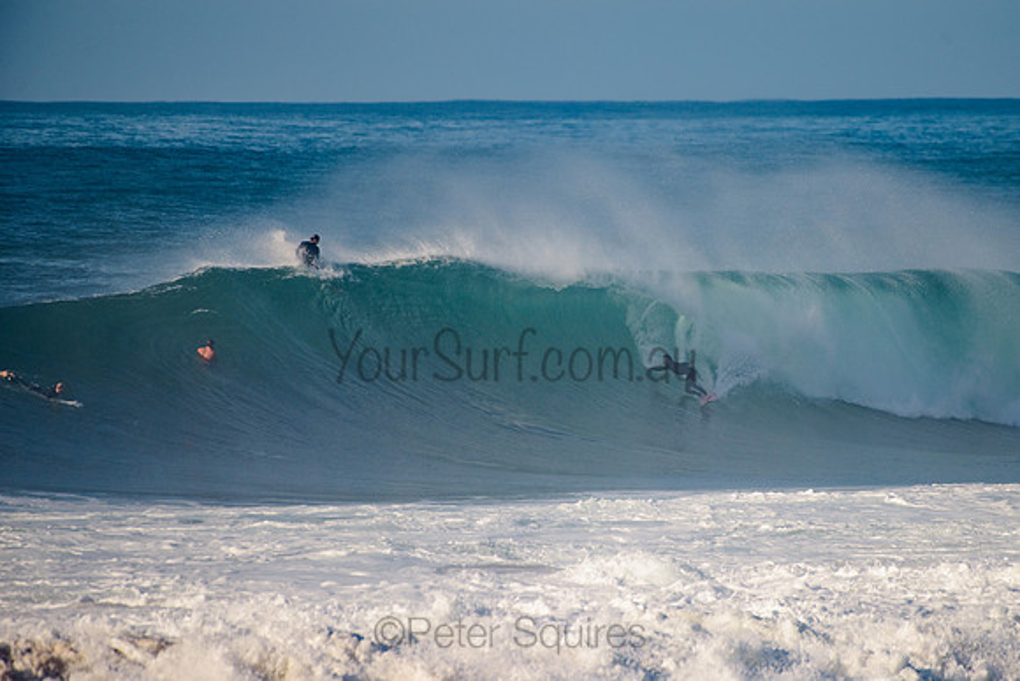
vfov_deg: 2.2
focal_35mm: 612
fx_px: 17340
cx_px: 601
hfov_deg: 3.4
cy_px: 323
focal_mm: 500
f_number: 5.6
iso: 140
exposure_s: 1/1600
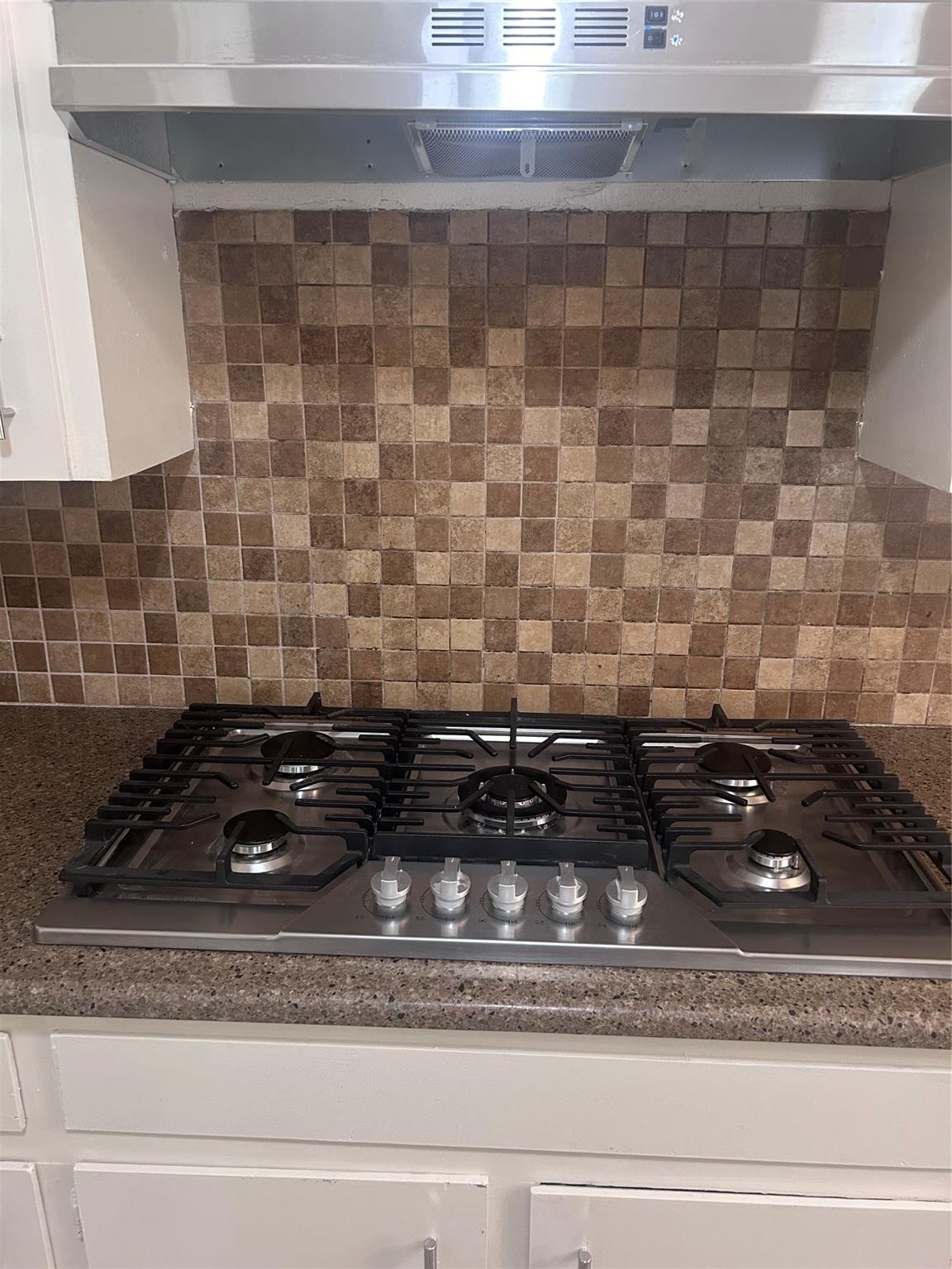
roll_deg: -0.9
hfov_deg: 53.1
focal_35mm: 26
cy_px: 634
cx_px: 476
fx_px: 953
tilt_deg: -18.3
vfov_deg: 67.3
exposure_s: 1/60
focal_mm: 5.7
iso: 250
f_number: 1.5
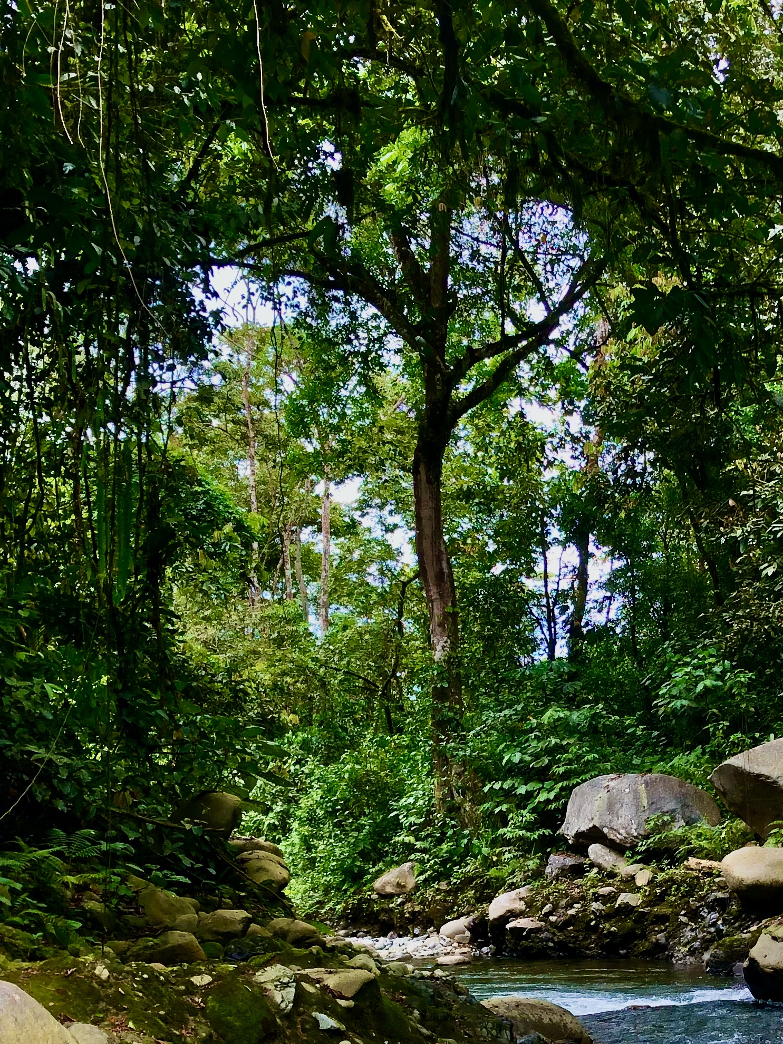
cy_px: 717
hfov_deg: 25.0
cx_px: 682
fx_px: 1720
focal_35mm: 57
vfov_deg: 33.4
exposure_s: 1/120
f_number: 1.8
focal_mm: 3.99
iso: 25
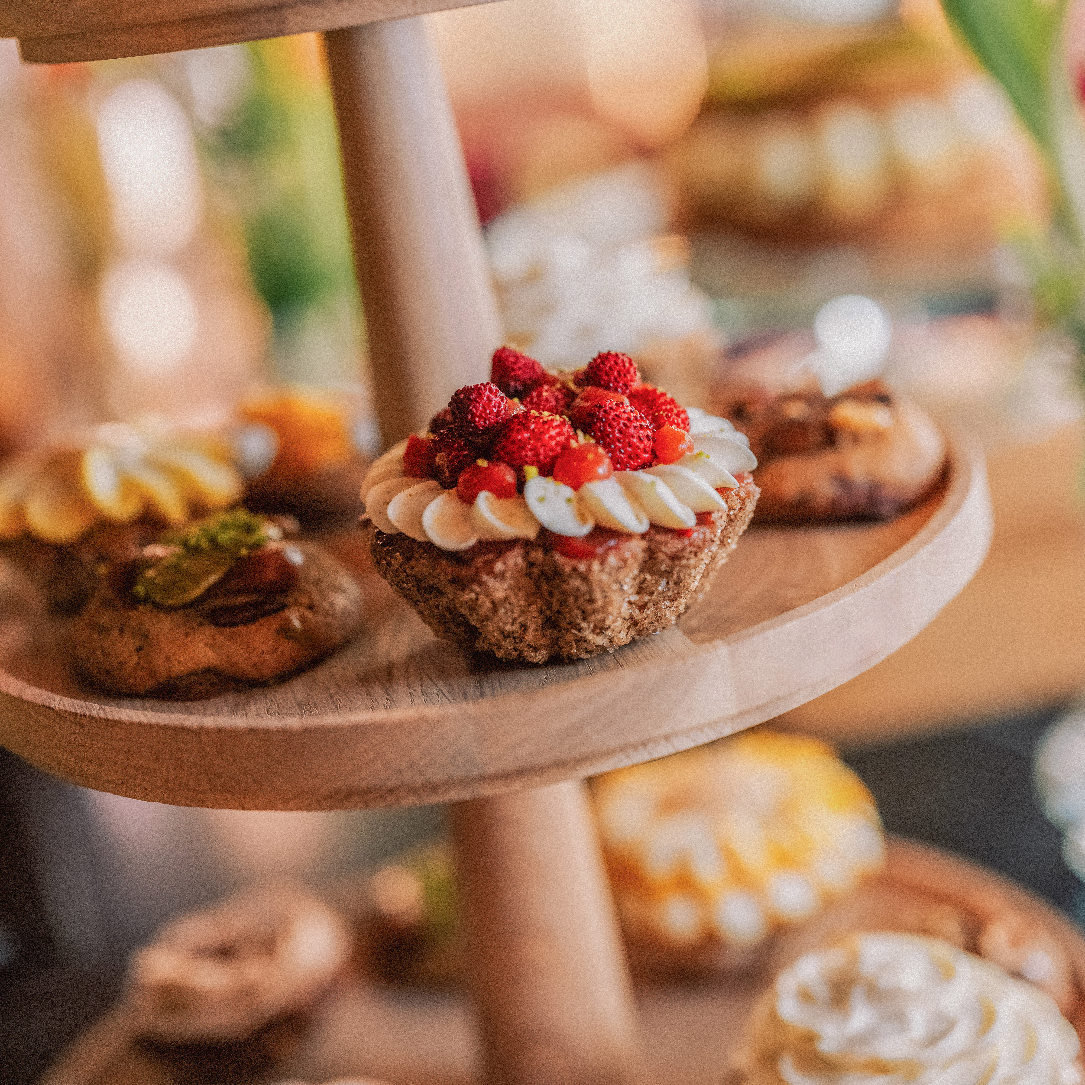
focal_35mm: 52
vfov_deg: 32.6
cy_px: 405
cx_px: 543
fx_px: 1844
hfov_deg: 32.8
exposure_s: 1/100
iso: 1600
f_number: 2.2
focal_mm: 55
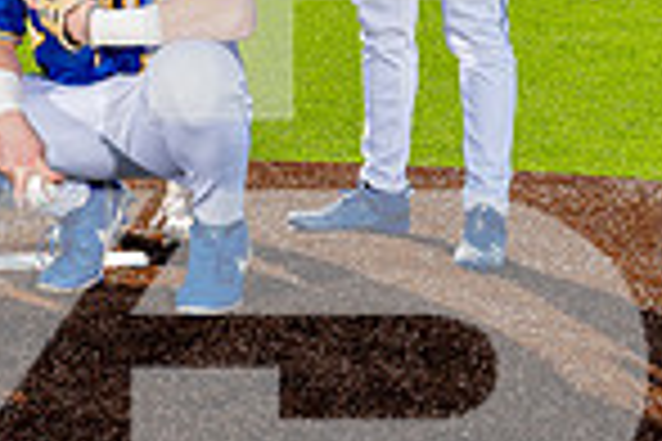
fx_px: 3273
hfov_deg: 11.5
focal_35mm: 178
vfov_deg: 7.6
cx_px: 59
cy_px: -115
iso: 100
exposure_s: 1/250
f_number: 8
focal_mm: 45
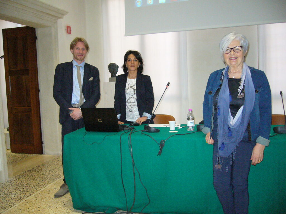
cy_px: 107
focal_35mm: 35
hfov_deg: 52.6
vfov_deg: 40.7
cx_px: 143
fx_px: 289
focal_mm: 5.8
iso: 400
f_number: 2.8
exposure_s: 1/60
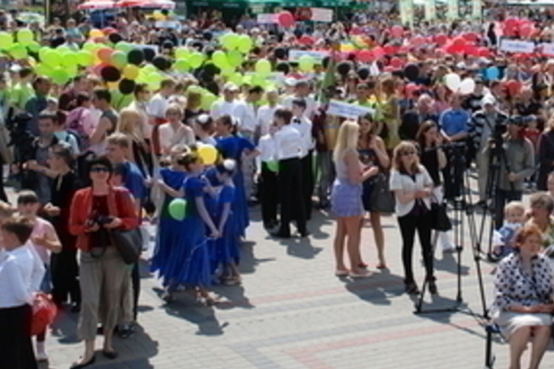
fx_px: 1139
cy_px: 148
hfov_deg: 27.0
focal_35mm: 74
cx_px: 402
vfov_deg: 18.4
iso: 250
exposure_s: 1/1000
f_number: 4.8
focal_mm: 28
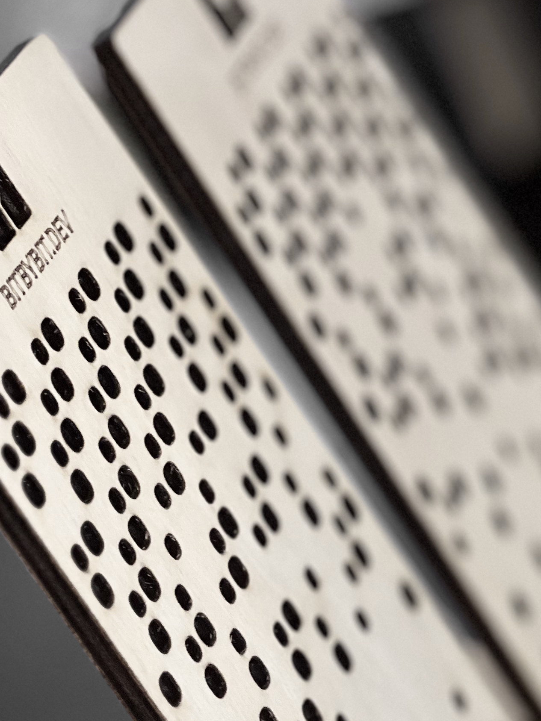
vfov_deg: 10.7
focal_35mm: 184
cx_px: 441
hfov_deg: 8.1
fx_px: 3835
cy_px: 685
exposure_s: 1/40
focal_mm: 9
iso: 250
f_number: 2.8
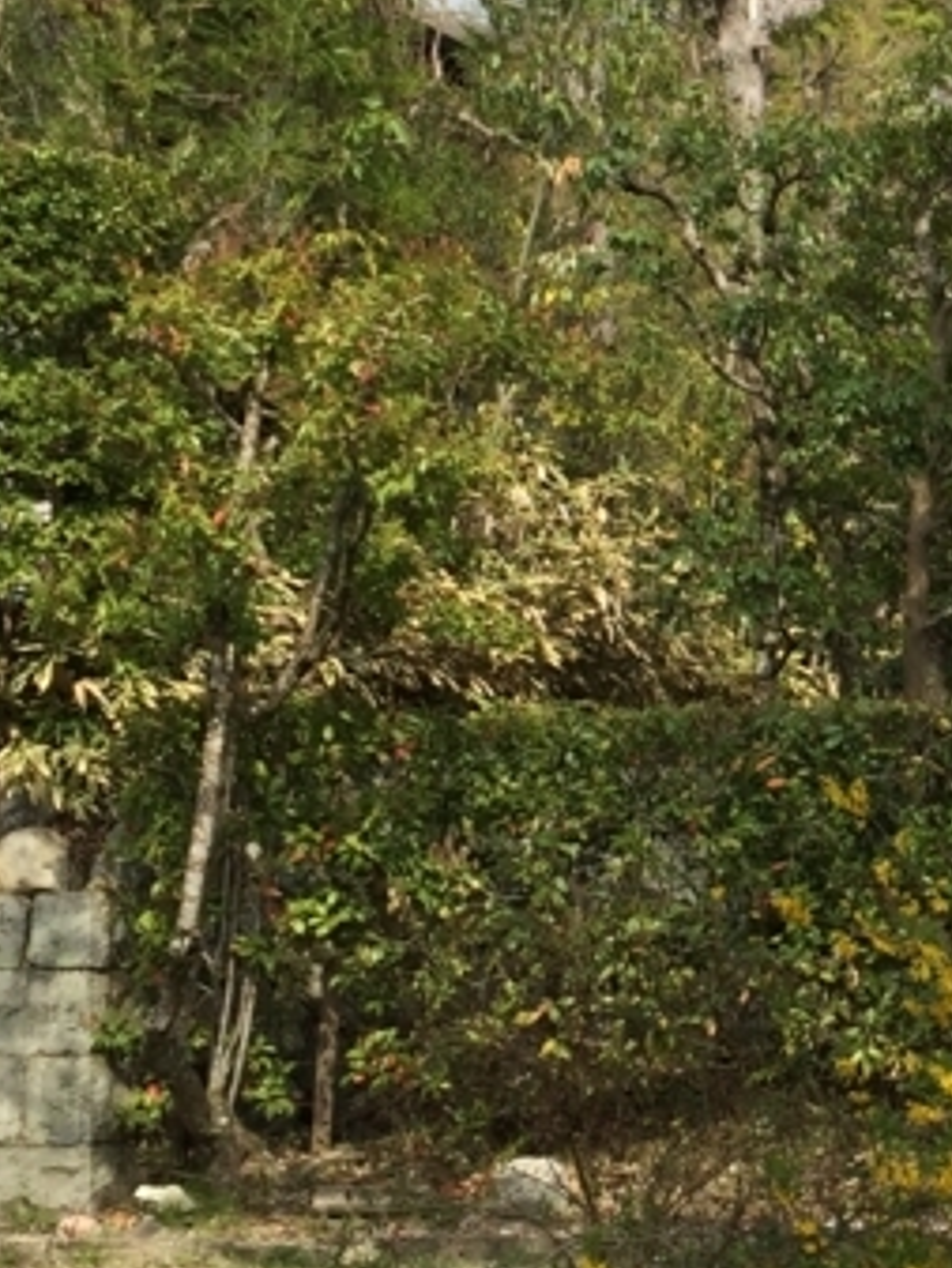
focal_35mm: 88
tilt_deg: +6.7
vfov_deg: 22.2
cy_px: 448
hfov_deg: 16.1
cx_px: 1155
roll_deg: +0.1
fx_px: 3225
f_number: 2.2
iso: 32
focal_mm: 4.15
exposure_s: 1/1582
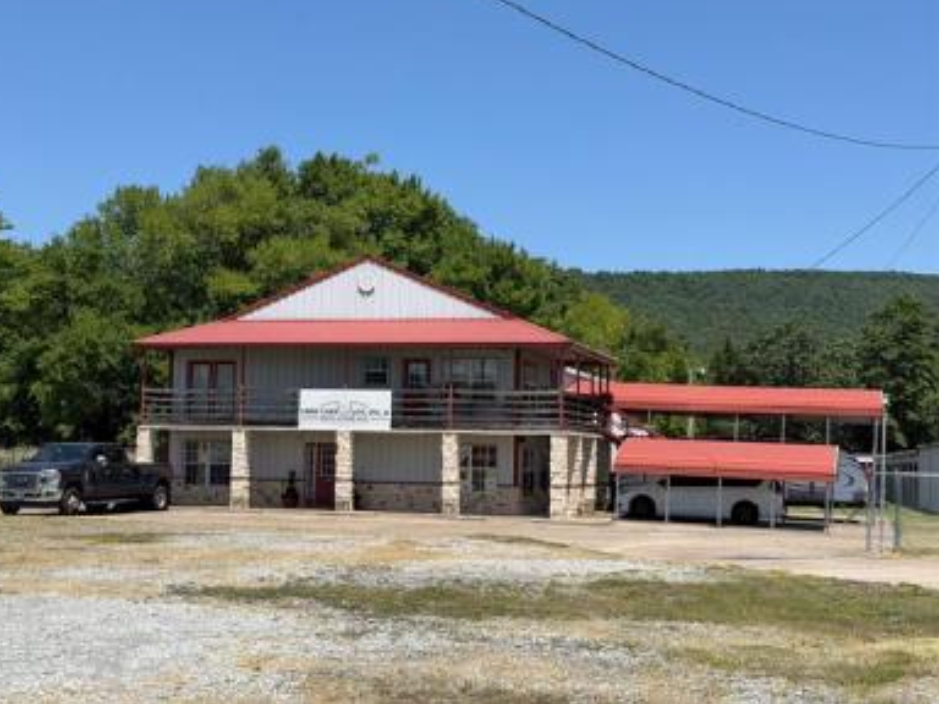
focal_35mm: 50
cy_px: 340
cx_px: 452
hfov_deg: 38.2
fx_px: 1356
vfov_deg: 29.1
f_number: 1.78
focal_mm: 6.76
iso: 64
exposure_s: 1/4878
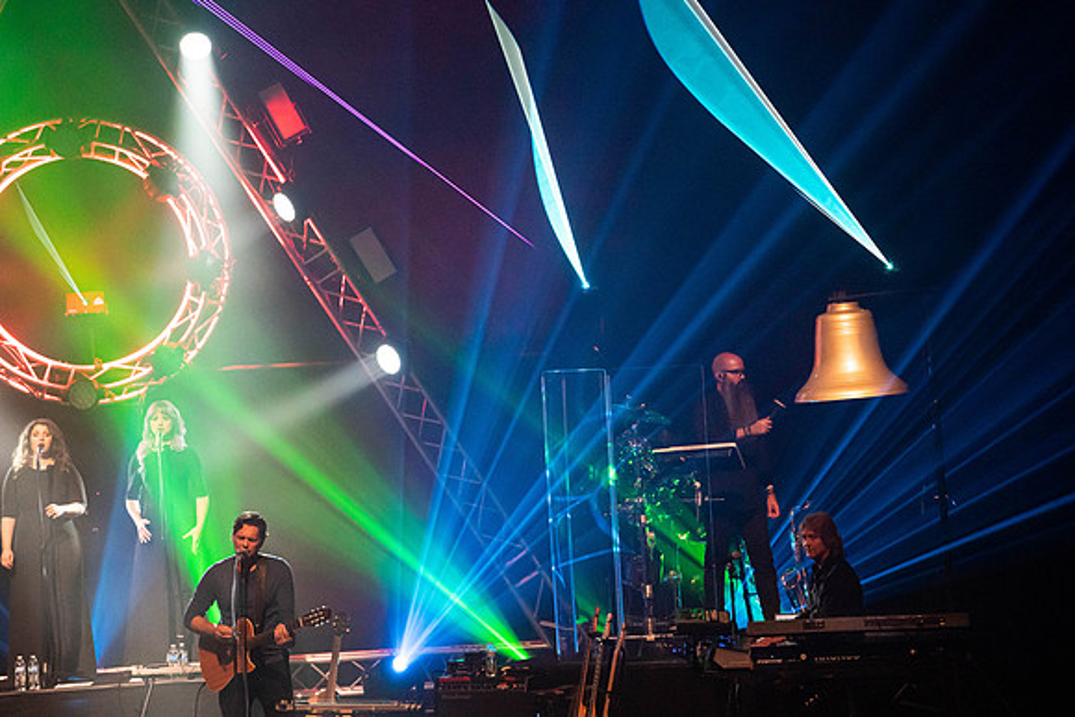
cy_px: 358
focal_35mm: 200
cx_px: 538
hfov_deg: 10.3
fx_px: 5973
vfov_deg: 6.9
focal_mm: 200
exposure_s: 1/250
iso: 8000
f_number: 5.6
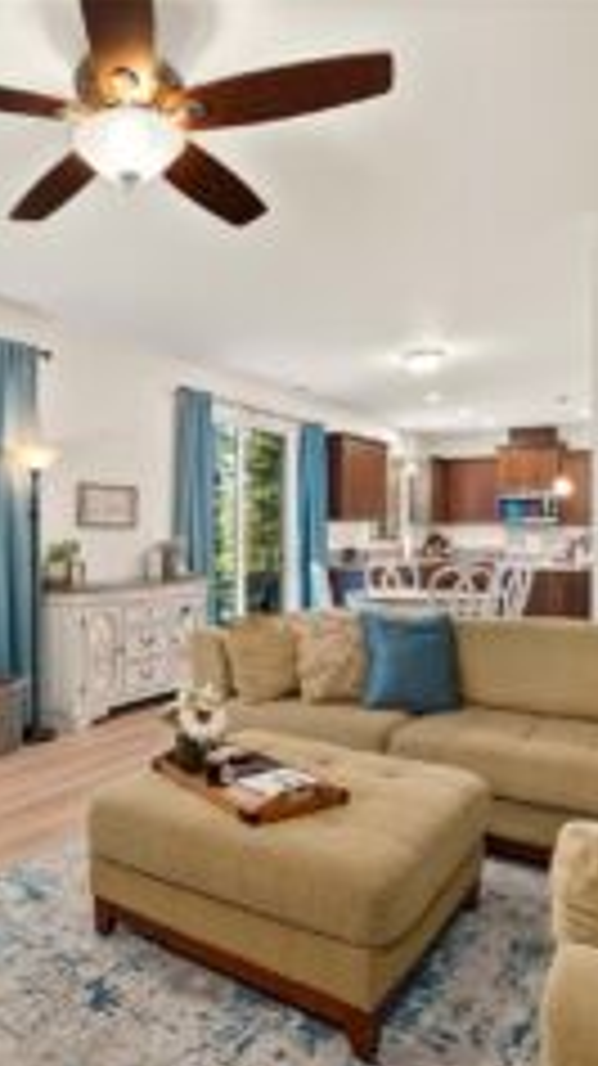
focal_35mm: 23
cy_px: 596
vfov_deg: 78.4
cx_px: 171
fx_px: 650
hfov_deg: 48.1
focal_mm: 13
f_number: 7.1
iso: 1000
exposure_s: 1/2.5
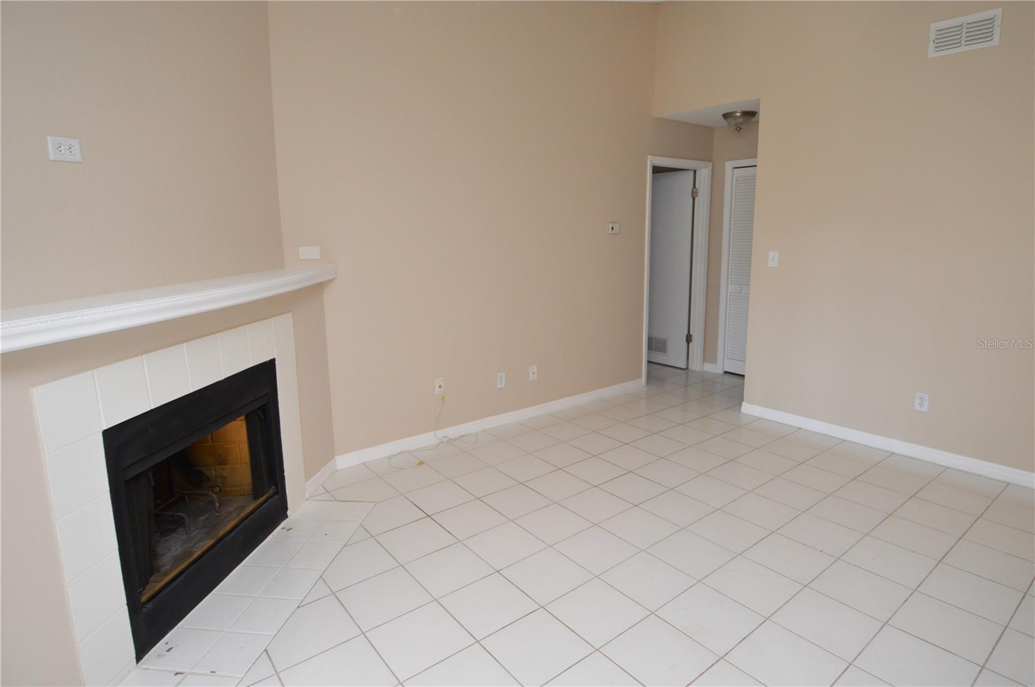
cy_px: 344
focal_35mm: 18
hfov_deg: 90.1
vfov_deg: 67.3
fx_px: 517
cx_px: 518
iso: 500
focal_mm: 12
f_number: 4
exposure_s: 1/60
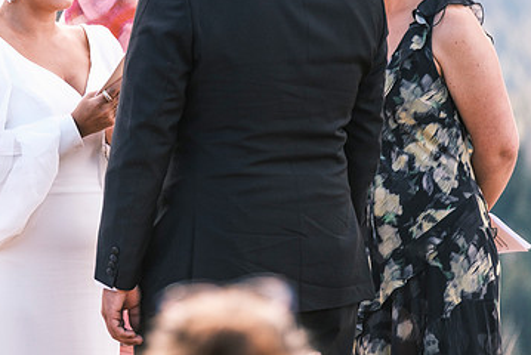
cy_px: 76
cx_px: 123
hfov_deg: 6.1
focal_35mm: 339
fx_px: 5004
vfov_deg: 4.1
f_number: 2.8
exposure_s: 1/950
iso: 400
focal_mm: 140
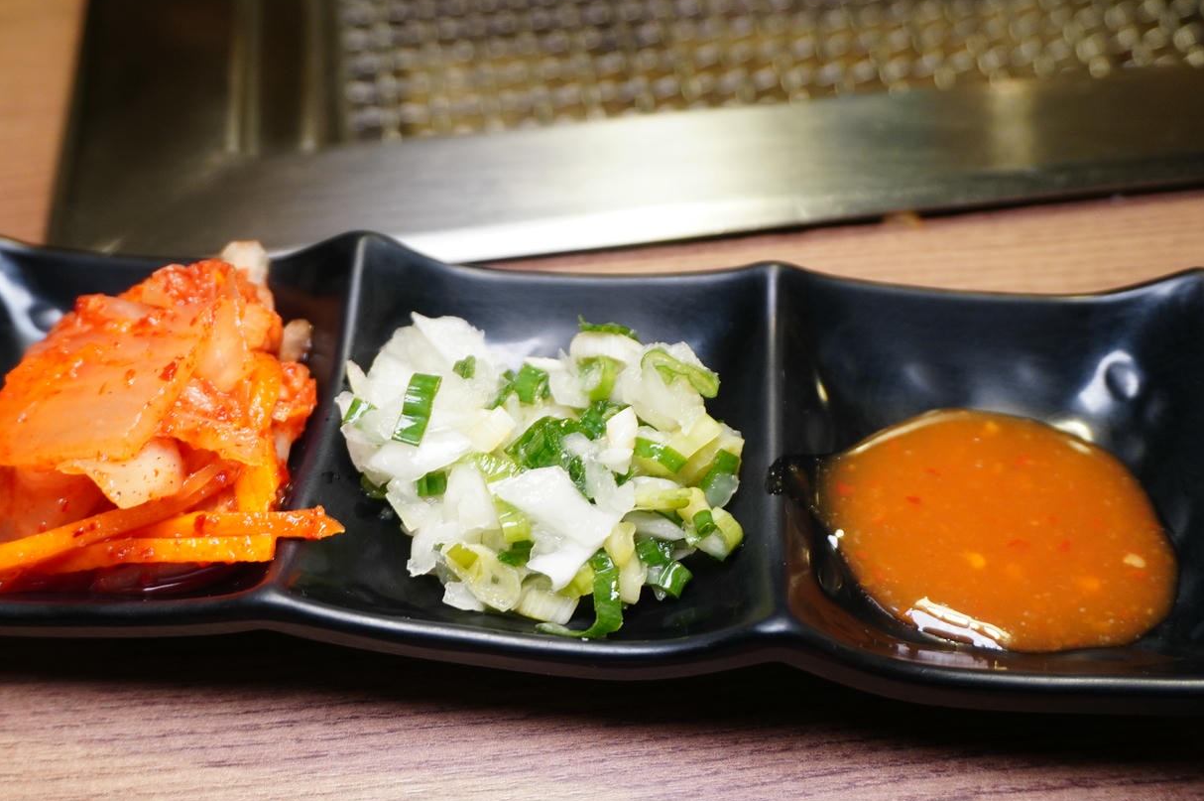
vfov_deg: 31.4
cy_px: 372
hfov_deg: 45.7
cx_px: 505
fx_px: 1424
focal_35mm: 43
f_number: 4.5
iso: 800
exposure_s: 1/40
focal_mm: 23
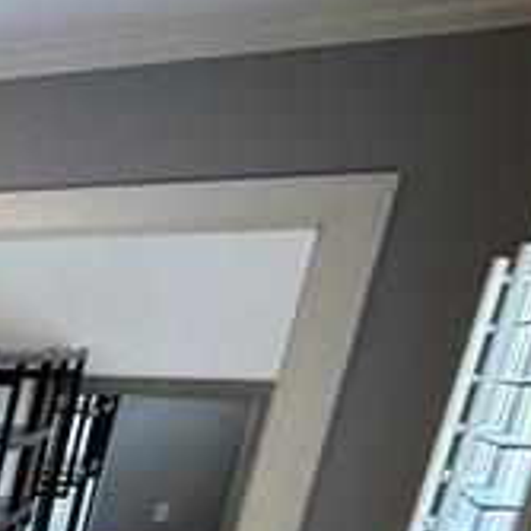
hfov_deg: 12.5
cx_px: -951
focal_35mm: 76
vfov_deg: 20.4
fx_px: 1319
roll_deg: -0.7
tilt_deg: -18.2
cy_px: 725
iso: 200
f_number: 2.2
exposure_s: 1/60
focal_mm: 2.22
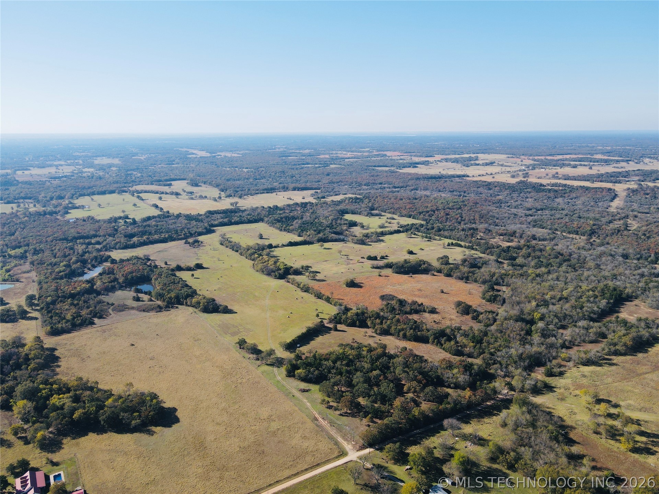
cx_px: 330
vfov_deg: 56.8
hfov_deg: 71.6
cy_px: 247
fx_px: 457
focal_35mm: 24
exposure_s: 1/500
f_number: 2.8
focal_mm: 4.5
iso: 100
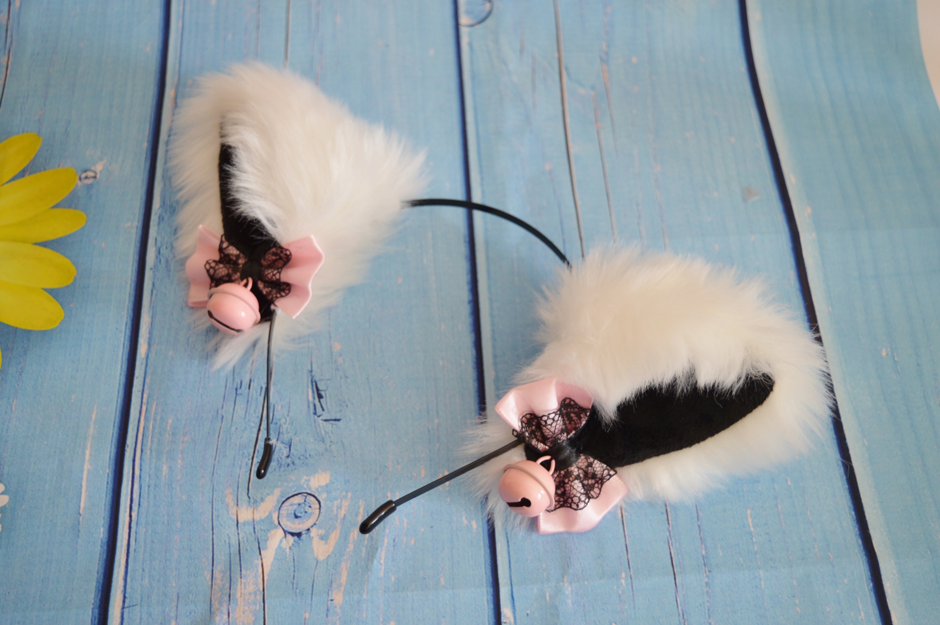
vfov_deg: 30.8
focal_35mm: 44
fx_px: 1135
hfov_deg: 45.0
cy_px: 312
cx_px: 470
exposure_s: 1/80
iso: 400
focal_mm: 29
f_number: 4.2
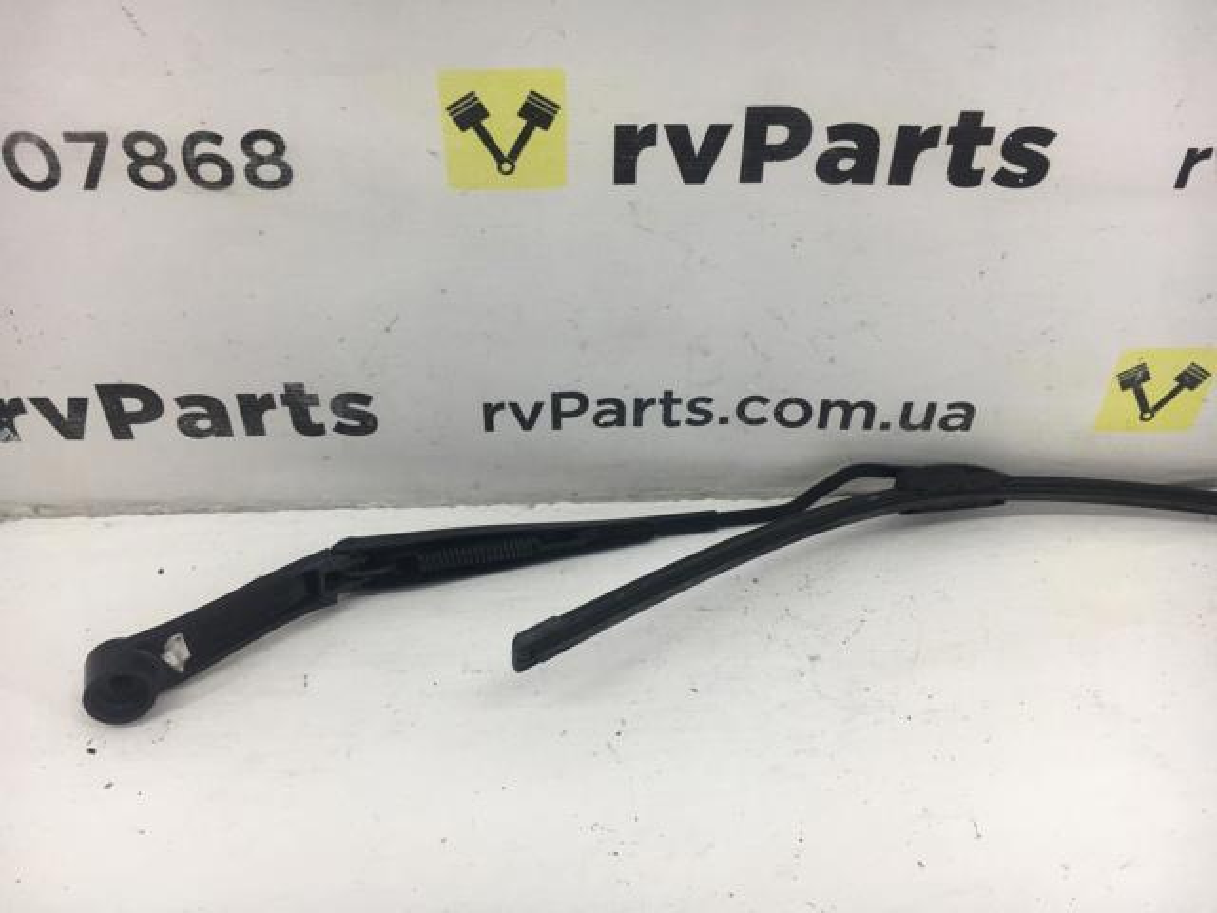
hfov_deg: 61.7
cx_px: 608
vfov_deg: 48.2
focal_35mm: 29
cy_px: 456
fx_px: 1020
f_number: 2.2
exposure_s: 1/100
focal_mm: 4.15
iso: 40
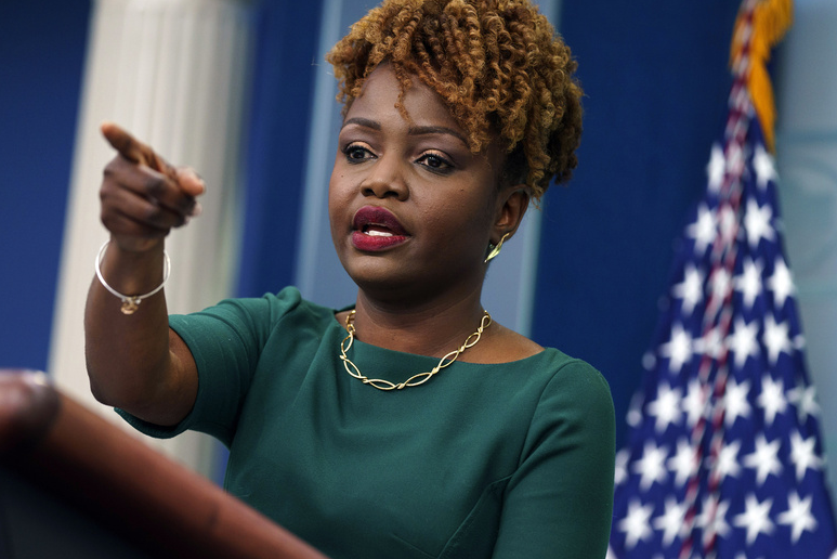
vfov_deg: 6.9
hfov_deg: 10.3
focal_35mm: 200
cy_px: 323
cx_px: 420
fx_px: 4651
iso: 1000
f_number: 2.8
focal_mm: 151
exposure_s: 1/320
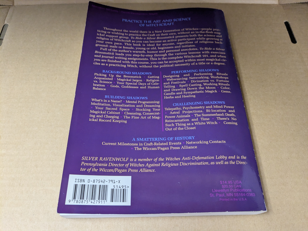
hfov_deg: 65.3
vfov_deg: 51.4
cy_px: 116
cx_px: 154
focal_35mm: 27
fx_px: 240
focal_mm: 4.38
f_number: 1.73
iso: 253
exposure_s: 1/60.1
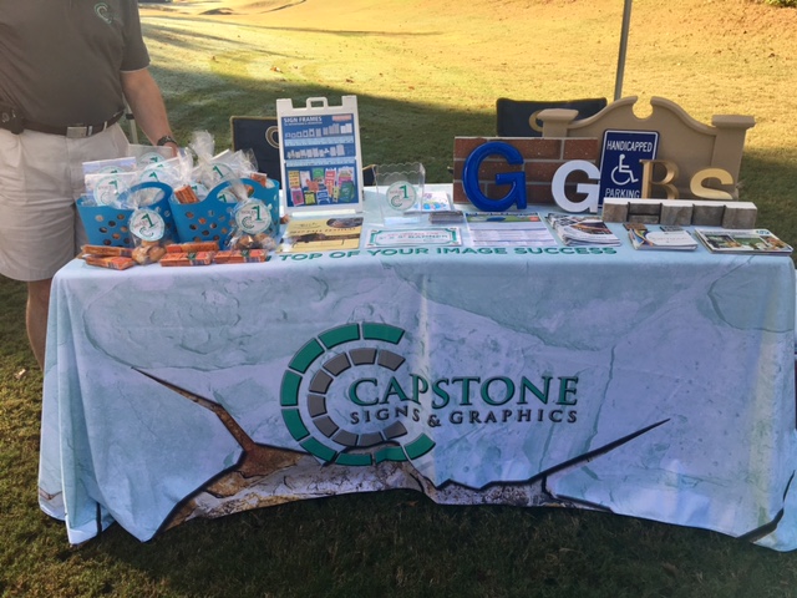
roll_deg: +0.6
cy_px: 299
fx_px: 668
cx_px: 398
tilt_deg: -23.8
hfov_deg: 61.7
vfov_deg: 48.2
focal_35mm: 29
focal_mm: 4.15
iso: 25
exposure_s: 1/329
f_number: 2.2
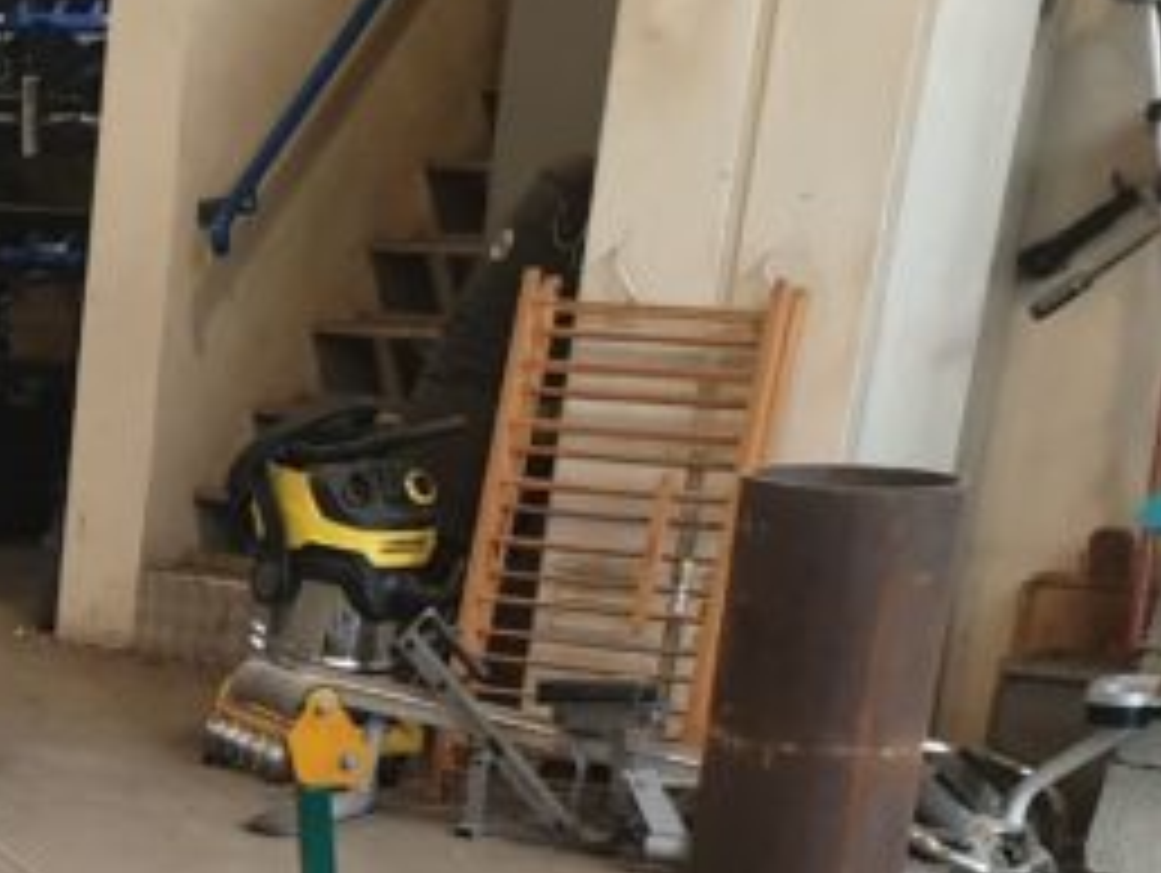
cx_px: -634
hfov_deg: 17.0
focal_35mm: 103
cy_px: 1562
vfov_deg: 13.0
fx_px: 3458
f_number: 2.4
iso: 200
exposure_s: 1/50
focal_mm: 4.3
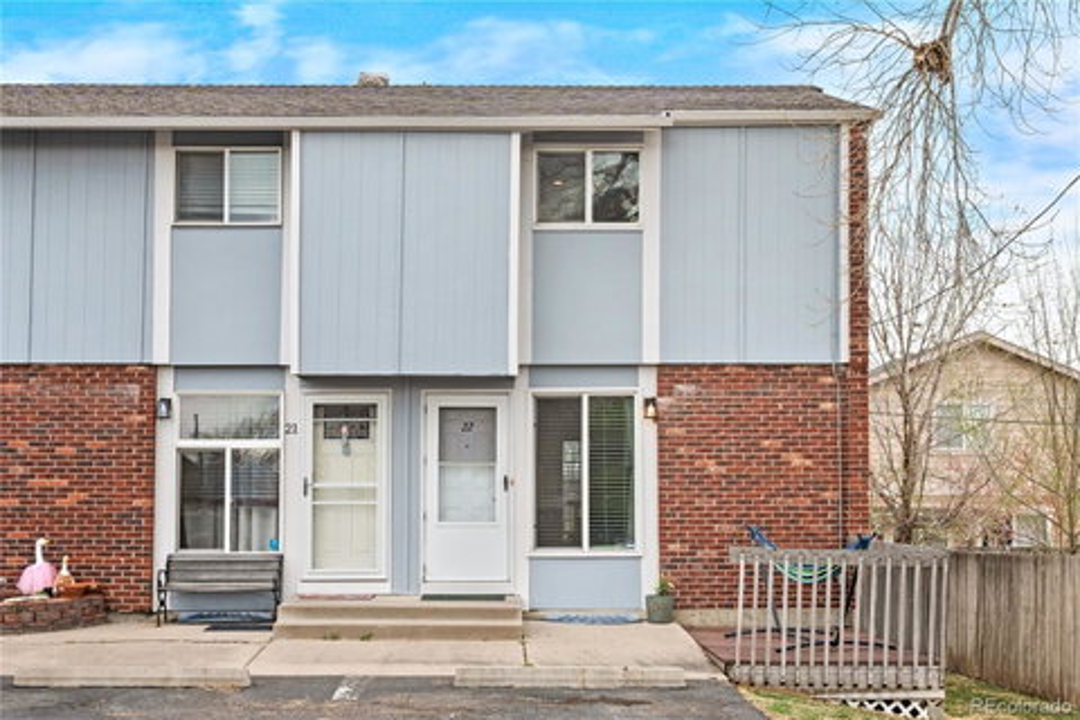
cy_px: 360
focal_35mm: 51
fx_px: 1530
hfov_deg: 38.9
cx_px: 540
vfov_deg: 26.5
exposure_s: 1/400
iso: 400
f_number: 9
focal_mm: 34
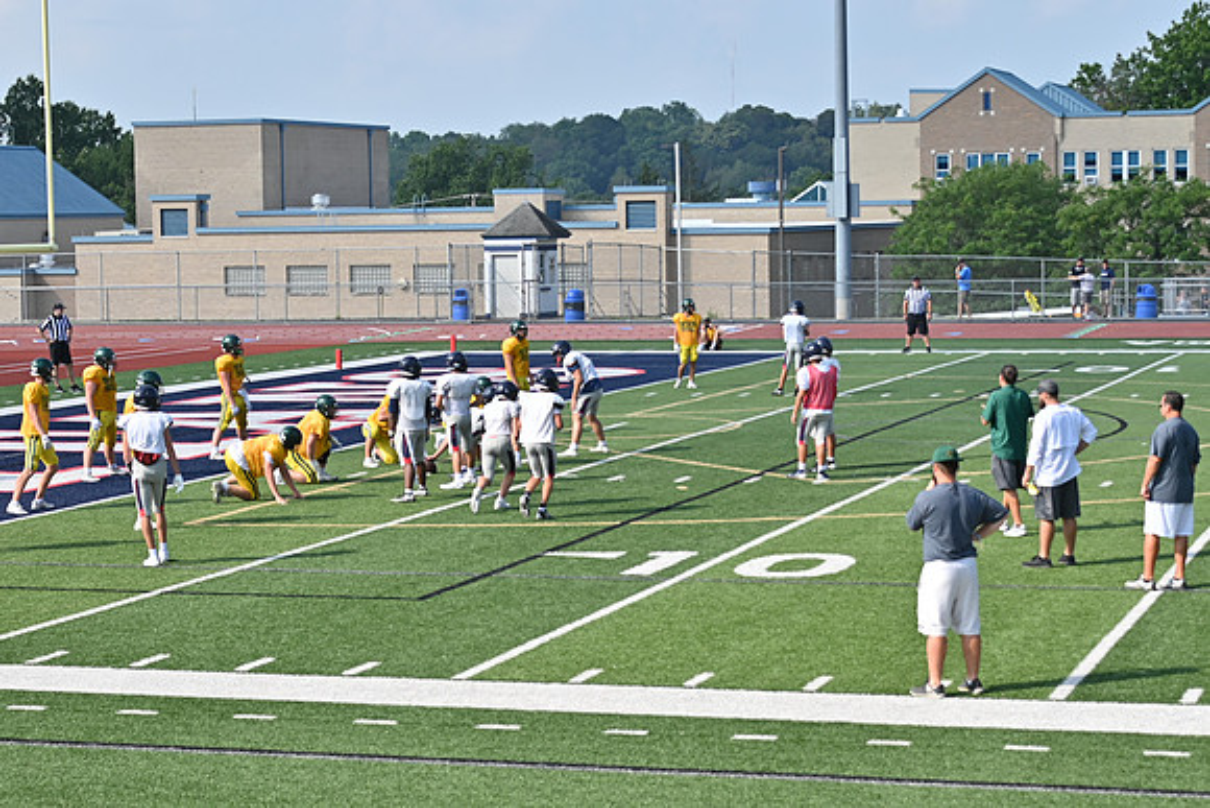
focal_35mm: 84
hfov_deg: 24.2
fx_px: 2824
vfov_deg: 16.3
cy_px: 404
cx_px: 605
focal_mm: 56
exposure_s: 1/800
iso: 100
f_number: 4.5
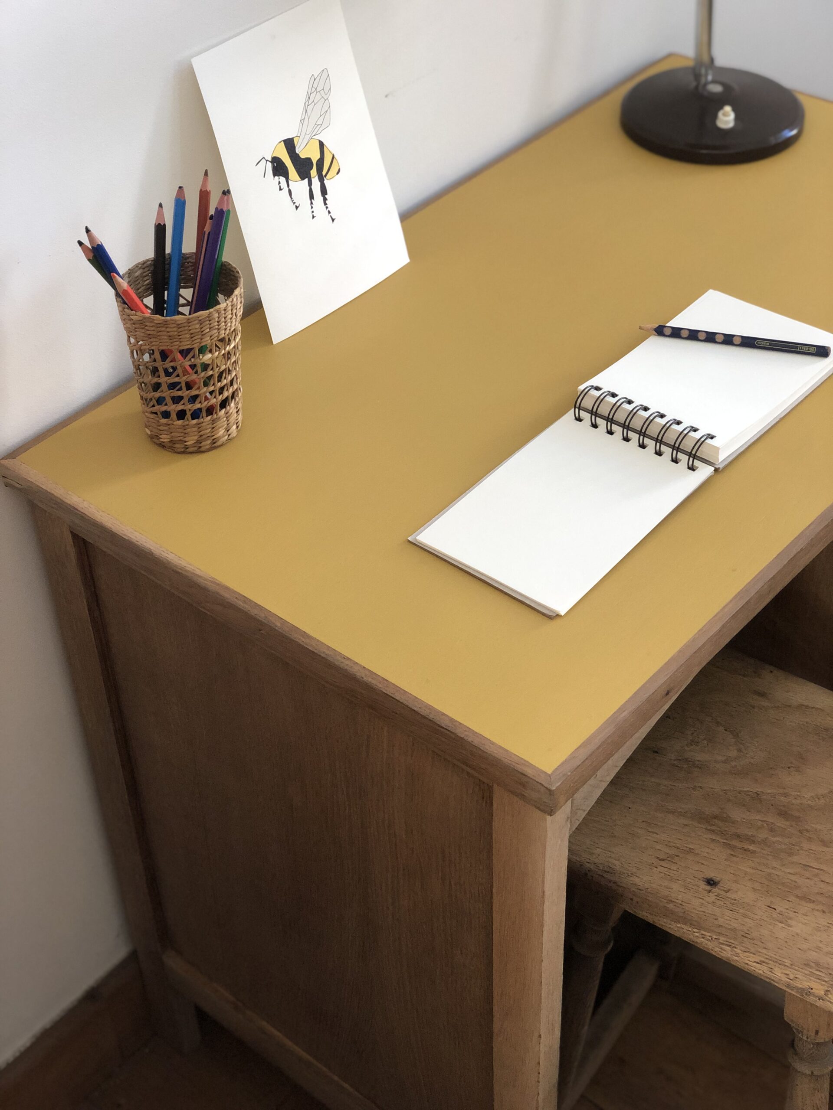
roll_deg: +1.8
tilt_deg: -41.0
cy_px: 555
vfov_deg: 36.8
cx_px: 416
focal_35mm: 52
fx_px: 1668
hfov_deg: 28.0
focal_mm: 6
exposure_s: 1/30
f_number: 2.4
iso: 100
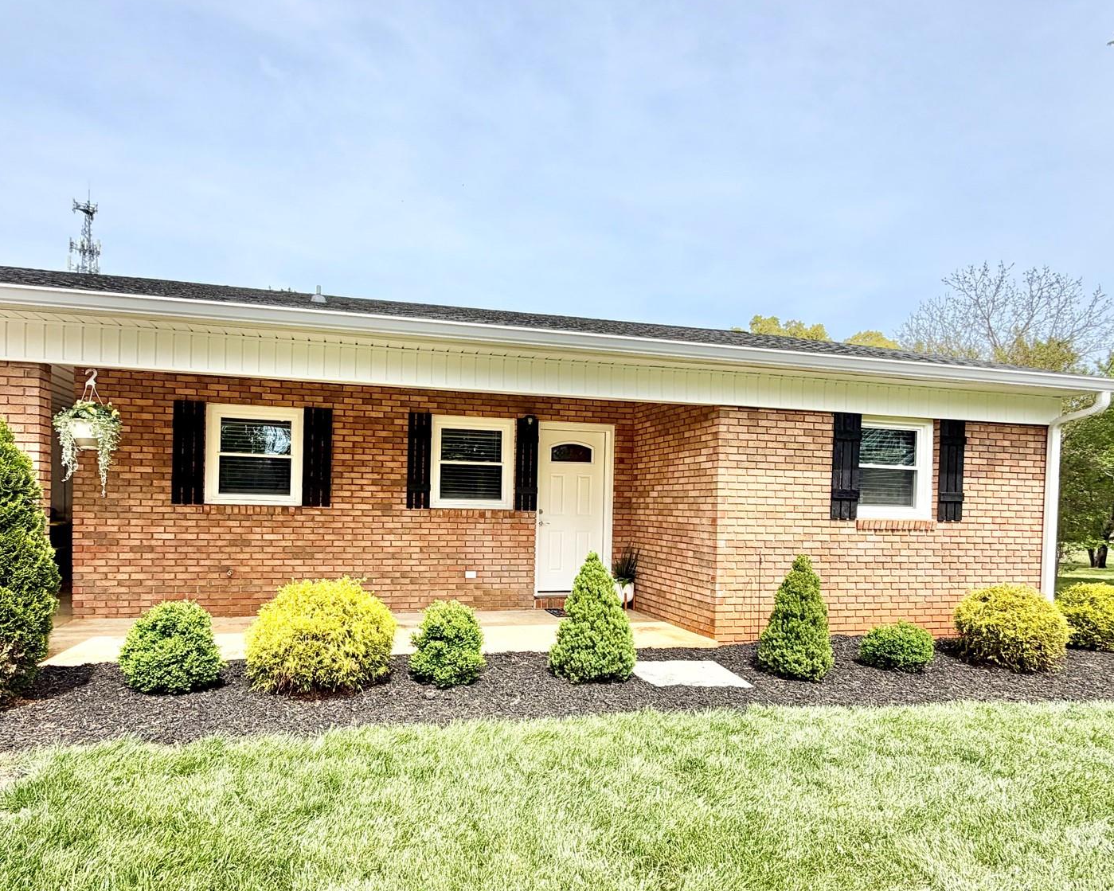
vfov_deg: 67.7
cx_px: 494
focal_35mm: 20
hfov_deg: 80.1
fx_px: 659
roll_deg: -0.4
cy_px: 514
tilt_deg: -0.7
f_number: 2.2
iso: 20
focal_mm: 2.22
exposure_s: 1/799
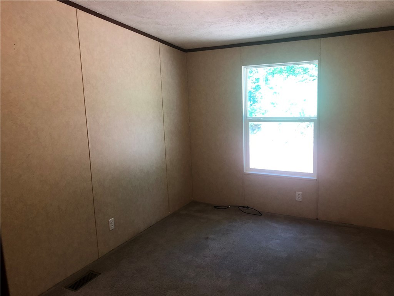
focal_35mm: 29
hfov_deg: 61.7
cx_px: 197
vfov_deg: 48.2
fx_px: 330
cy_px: 148
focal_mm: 3.99
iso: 32
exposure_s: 1/30
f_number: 1.8
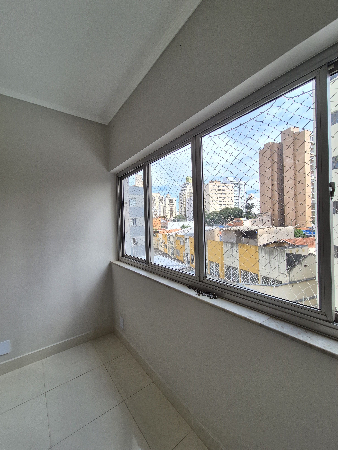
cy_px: 225
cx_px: 169
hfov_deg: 89.9
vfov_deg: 106.2
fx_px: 169
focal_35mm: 13
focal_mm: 2.2
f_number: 2.2
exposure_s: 1/295
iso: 50
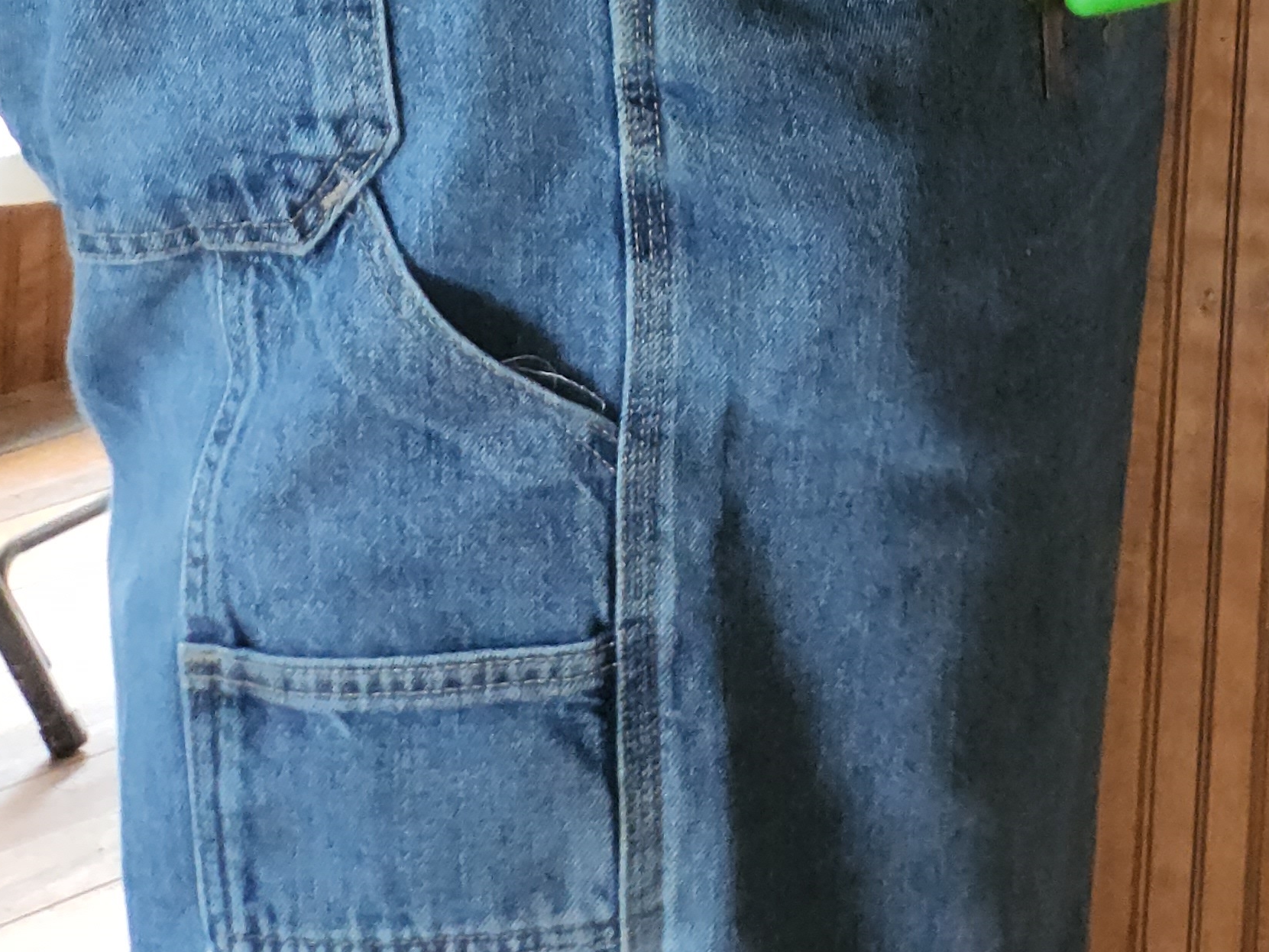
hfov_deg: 14.8
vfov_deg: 11.5
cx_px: 2410
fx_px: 4143
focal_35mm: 113
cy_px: -1109
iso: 125
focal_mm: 5.4
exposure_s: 1/24
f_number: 1.8
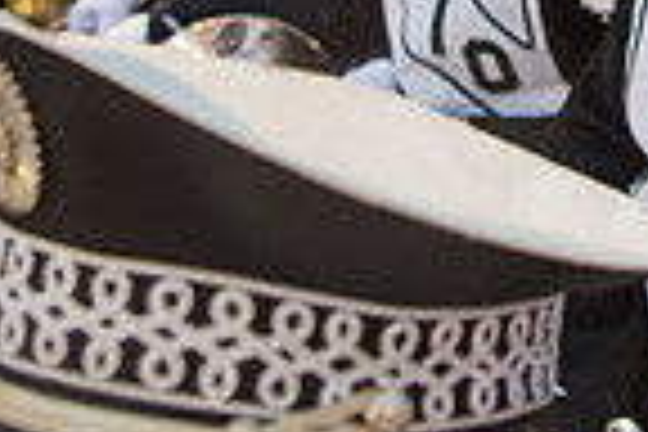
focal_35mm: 97
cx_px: 796
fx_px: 1746
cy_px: -376
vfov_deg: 12.7
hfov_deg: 19.7
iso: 2000
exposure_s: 1/320
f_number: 3.2
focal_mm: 24
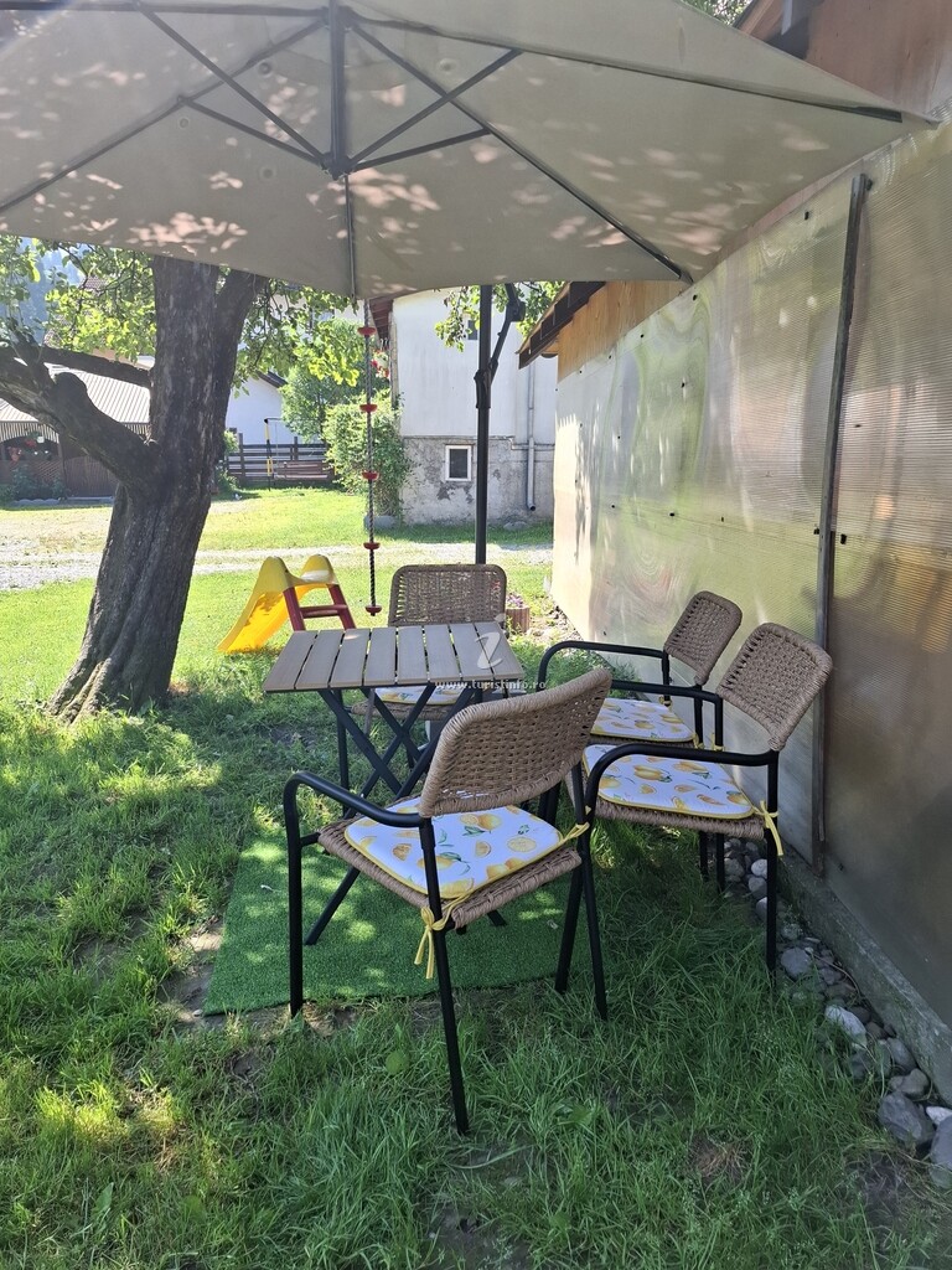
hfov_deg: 58.9
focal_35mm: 23
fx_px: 843
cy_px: 635
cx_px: 476
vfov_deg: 73.9
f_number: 1.8
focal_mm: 5.54
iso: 50
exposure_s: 1/447
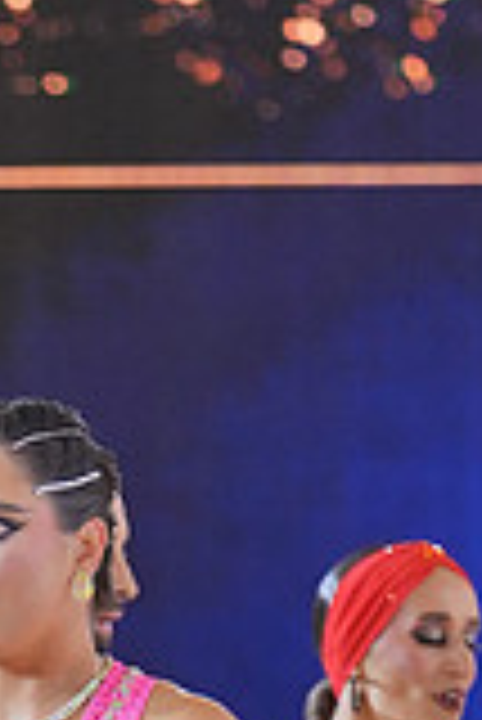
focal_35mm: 543
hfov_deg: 2.5
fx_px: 10881
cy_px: 1300
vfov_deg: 3.8
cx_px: -70
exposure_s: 1/500
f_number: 2
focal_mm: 100
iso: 1250
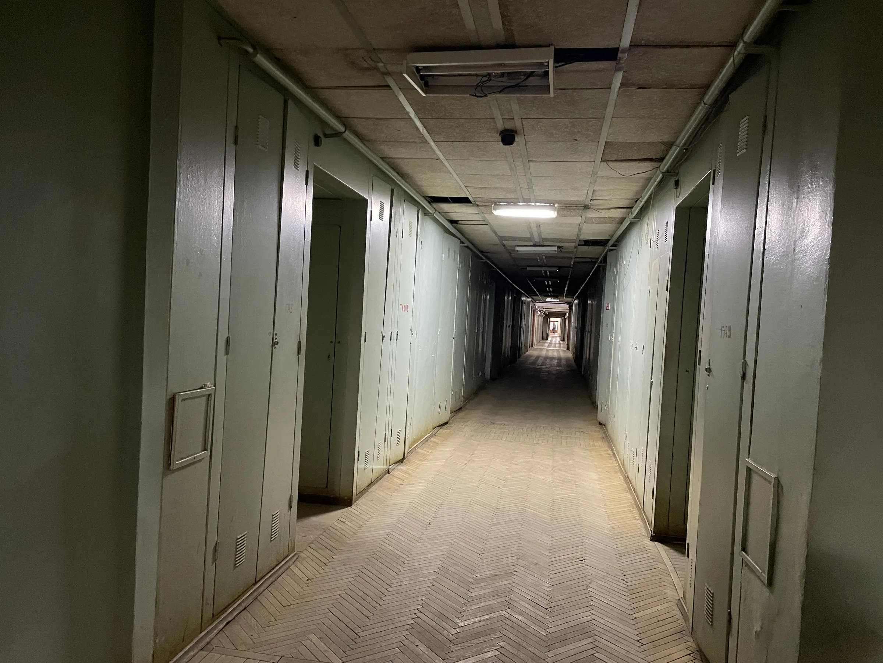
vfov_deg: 53.1
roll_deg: -3.6
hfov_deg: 67.3
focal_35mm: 26
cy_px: 332
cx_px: 442
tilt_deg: -1.7
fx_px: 663
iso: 500
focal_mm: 4.2
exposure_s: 1/25
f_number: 1.6
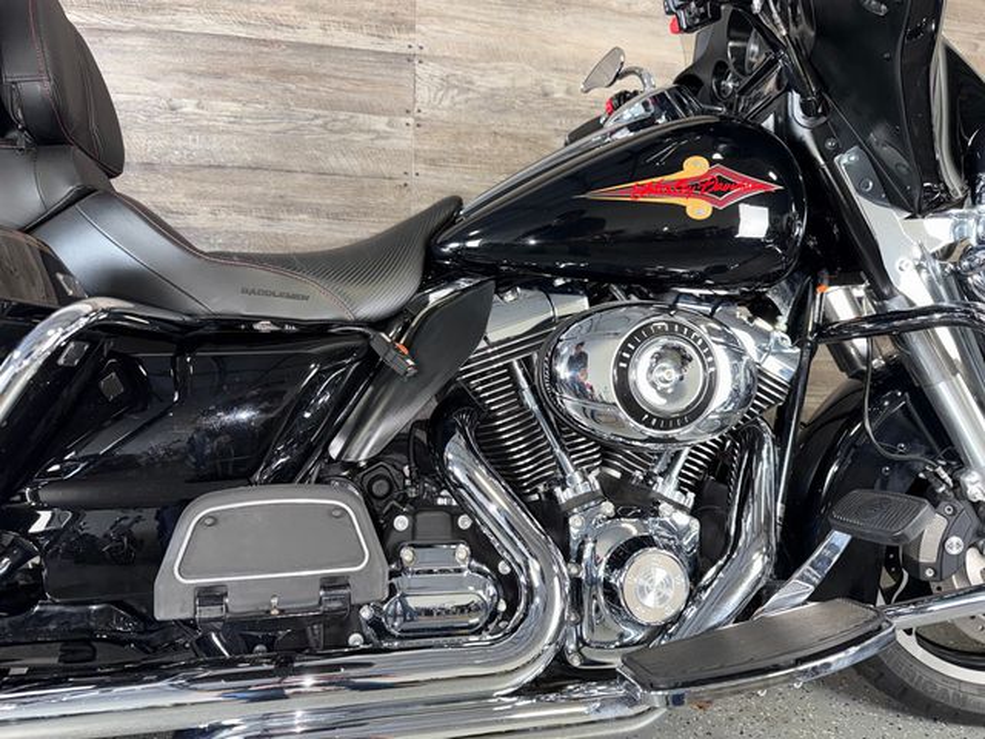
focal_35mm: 24
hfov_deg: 71.6
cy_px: 370
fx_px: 683
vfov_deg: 56.8
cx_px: 492
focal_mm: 6.76
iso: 80
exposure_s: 1/16
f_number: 1.78
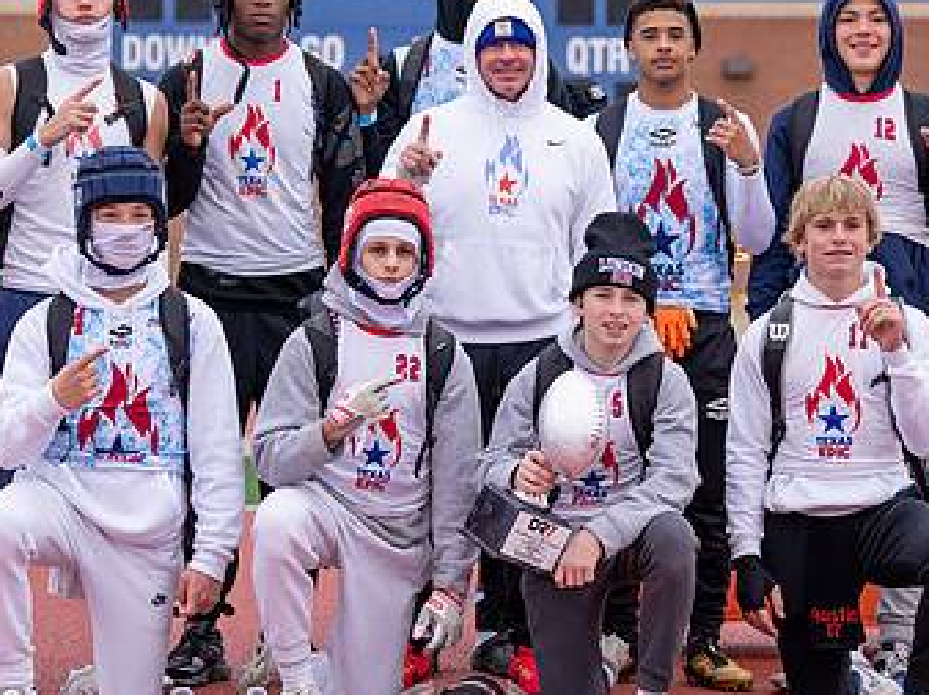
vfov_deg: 11.4
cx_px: 386
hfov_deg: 15.2
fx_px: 3486
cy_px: 229
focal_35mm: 130
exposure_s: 1/800
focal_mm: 70
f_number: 2.8
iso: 100
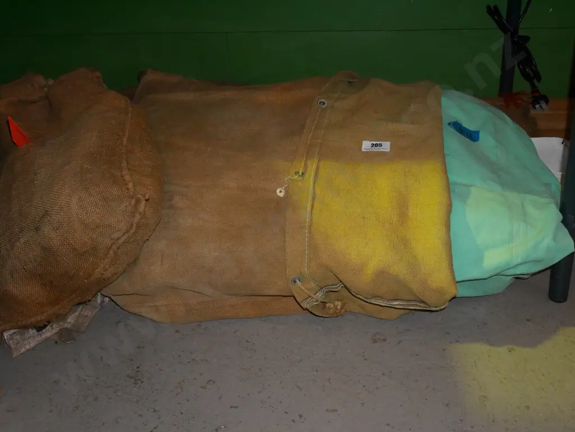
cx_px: 288
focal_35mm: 44
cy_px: 216
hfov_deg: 42.9
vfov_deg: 32.9
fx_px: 731
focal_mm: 22
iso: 3200
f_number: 4.8
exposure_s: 1/60
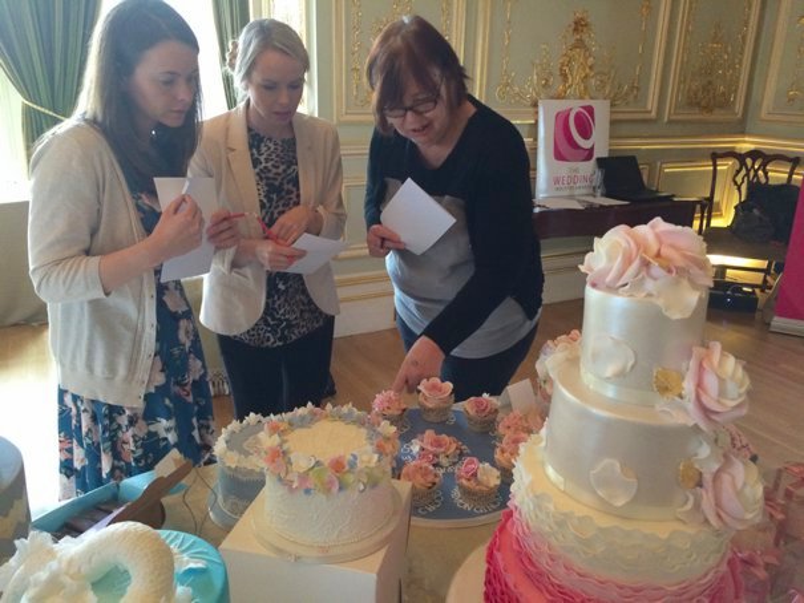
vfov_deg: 48.2
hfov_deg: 61.6
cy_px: 302
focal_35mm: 29
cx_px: 402
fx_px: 674
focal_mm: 4.15
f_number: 2.2
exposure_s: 1/30
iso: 250
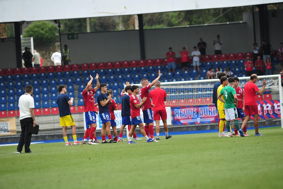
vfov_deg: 4.6
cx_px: 142
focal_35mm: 300
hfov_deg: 6.9
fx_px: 2357
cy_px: 94
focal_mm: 300
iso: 500
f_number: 4
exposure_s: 1/1000
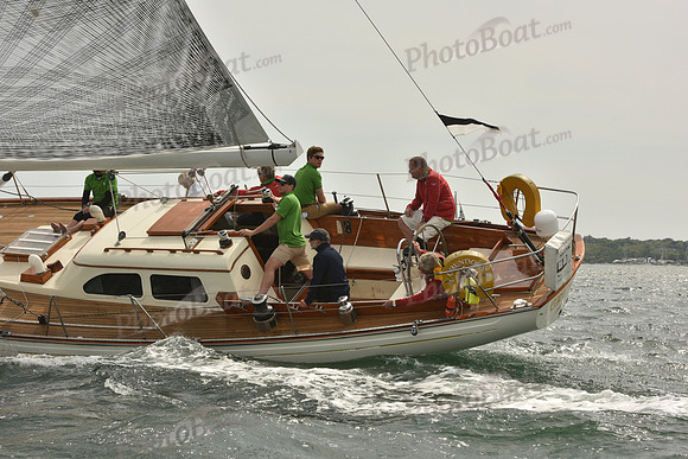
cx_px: 344
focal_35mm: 70
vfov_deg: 19.5
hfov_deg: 28.8
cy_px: 230
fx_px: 1338
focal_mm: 70
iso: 400
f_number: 11
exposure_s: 1/1000
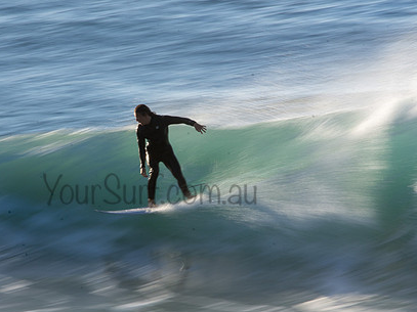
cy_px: 181
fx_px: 12380
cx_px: 149
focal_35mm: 1028
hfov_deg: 1.9
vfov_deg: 1.4
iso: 100
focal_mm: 500
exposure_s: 1/25
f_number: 25
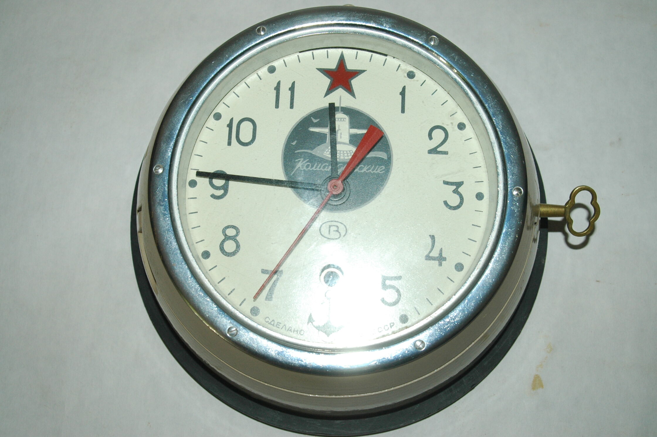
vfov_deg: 31.8
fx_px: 766
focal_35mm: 42
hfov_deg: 46.4
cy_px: 218
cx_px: 328
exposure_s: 1/125
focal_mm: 28
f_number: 7.1
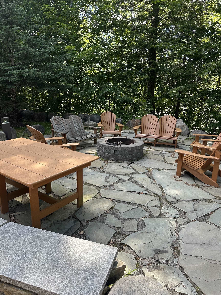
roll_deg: -2.4
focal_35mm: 24
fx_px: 204
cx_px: 110
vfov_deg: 71.6
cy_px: 148
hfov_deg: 56.8
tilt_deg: -15.0
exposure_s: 1/604
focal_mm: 6.86
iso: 80
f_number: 1.78
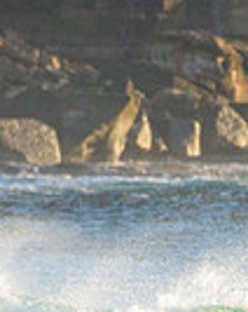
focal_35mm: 2513
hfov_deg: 0.6
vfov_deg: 0.8
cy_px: 335
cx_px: 37
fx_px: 23109
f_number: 5.6
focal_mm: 500
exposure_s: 1/2000
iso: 560
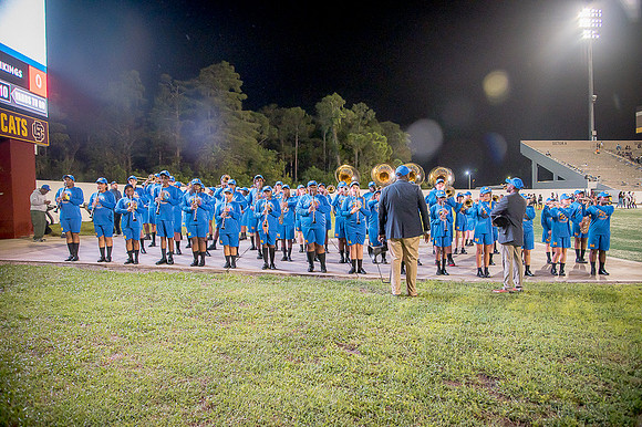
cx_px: 321
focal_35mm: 24
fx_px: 428
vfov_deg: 53.1
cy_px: 214
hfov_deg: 73.8
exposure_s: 1/200
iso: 2000
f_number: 4
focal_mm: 24
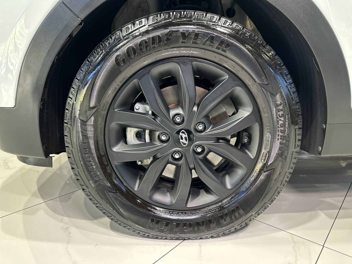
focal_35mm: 24
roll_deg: -0.3
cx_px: 176
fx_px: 244
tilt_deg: -12.7
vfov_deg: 56.8
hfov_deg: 71.6
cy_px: 132
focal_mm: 6.86
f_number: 1.78
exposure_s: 1/60
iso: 400
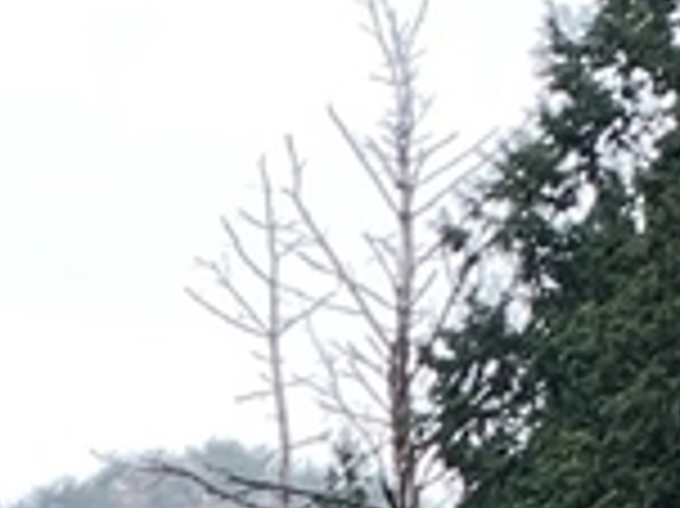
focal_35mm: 207
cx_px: -297
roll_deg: -2.6
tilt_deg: +6.6
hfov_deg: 9.3
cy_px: 1875
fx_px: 4063
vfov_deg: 6.2
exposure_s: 1/121
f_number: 1.8
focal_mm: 4.25
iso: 25
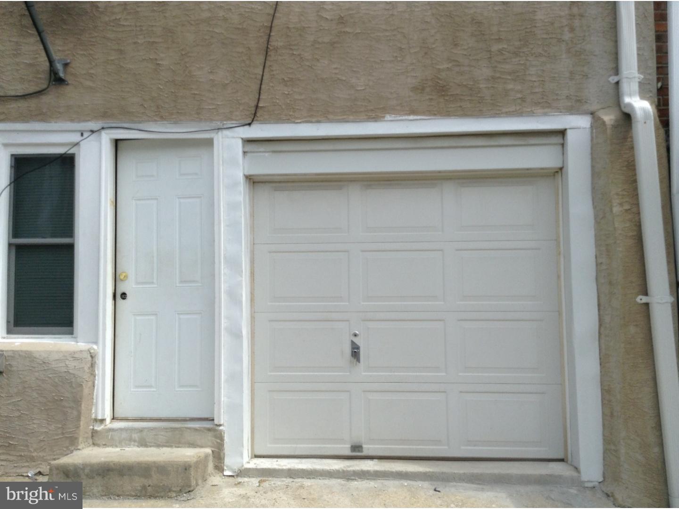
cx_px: 340
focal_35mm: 33
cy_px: 254
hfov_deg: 55.4
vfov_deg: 42.9
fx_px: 647
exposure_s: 1/1379
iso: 25
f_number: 2.4
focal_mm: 3.3
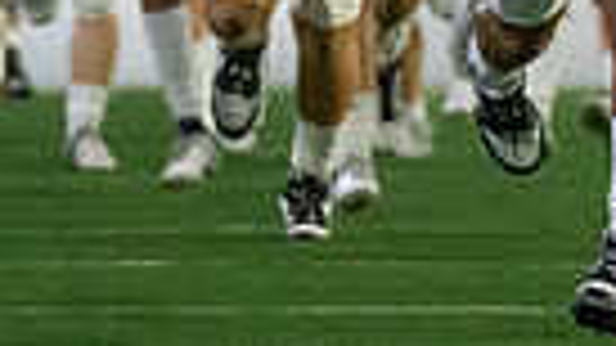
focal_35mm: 1258
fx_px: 20544
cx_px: -129
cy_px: -344
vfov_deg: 1.0
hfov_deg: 1.7
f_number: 4
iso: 5000
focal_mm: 200
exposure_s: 1/1000
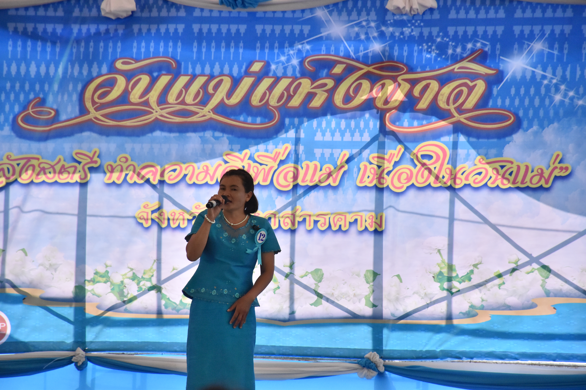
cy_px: 195
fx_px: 3418
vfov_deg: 6.5
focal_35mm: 210
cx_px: 293
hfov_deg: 9.8
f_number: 8
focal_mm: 140
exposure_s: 1/4000
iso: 2000
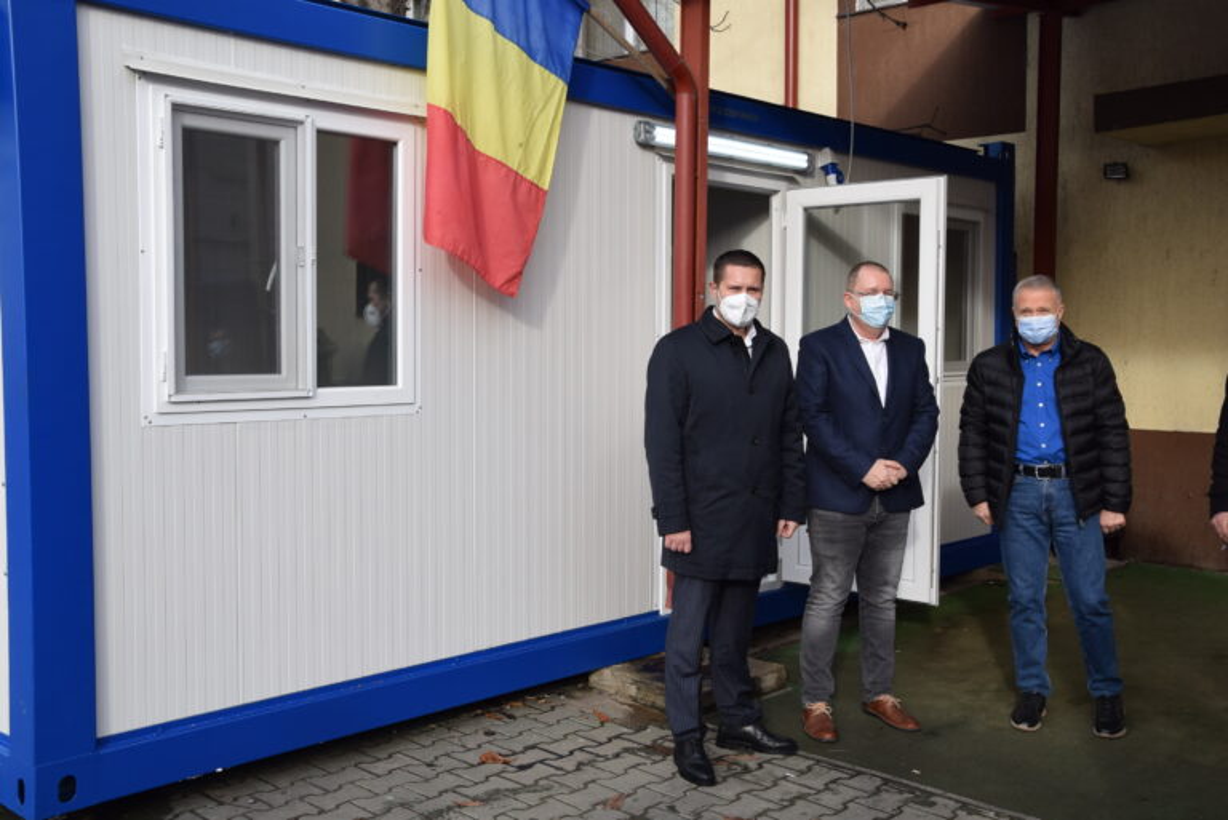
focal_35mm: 38
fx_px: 1280
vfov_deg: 35.5
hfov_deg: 51.3
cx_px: 614
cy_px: 410
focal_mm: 25
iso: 320
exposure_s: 1/250
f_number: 8
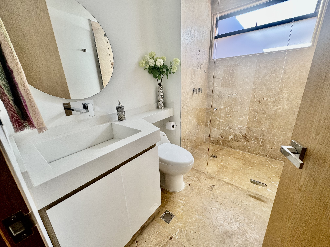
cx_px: 165
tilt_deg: -17.3
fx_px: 133
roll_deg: +1.8
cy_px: 124
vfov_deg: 85.7
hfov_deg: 102.1
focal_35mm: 14
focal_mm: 2.22
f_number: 2.2
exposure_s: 1/99
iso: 125
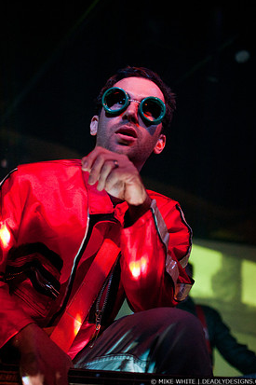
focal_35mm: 49
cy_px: 176
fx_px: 523
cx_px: 132
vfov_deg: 40.3
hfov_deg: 27.5
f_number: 1.8
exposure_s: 1/50
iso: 1000
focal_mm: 30
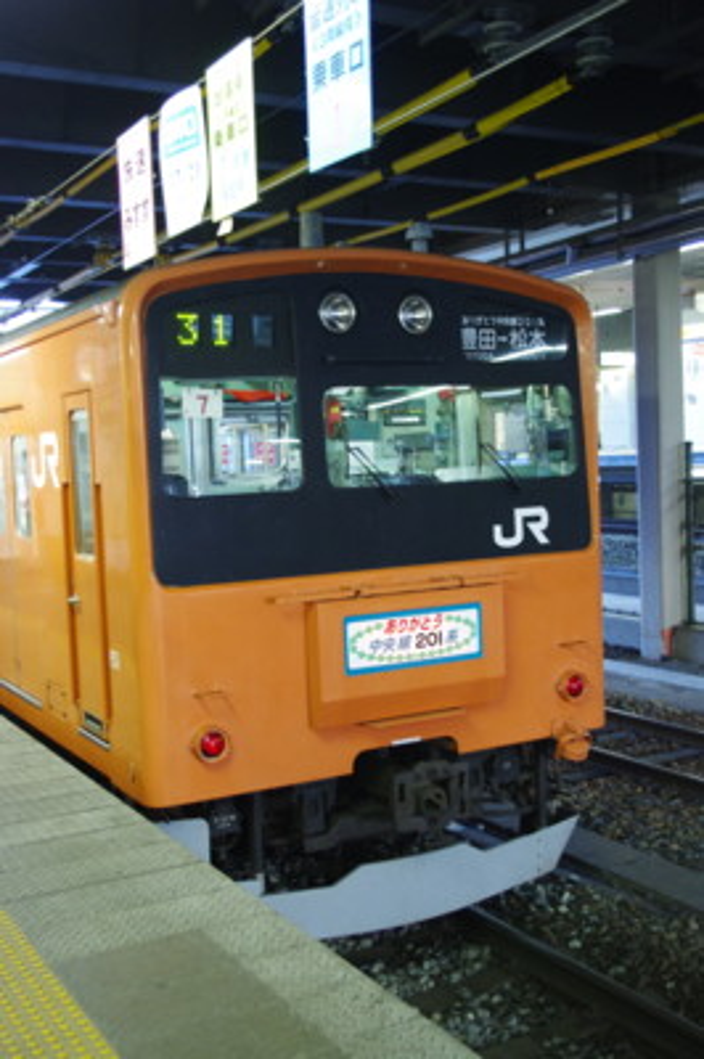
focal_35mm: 39
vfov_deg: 49.6
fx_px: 1146
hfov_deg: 34.2
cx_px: 352
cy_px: 530
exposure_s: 1/50
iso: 1600
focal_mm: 26.25
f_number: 4
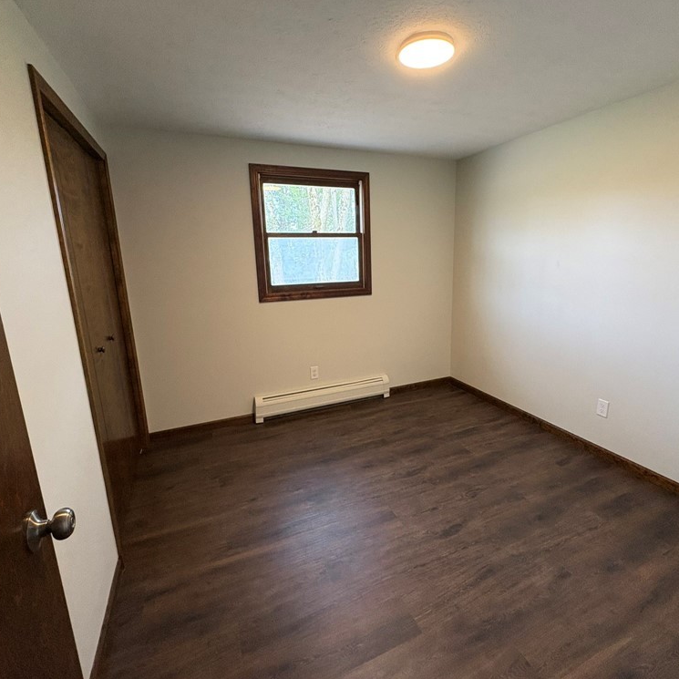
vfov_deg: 84.0
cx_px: 365
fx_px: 377
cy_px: 332
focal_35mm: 17
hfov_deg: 83.8
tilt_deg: -11.2
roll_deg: +1.3
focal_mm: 2.22
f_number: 2.2
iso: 320
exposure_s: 1/60
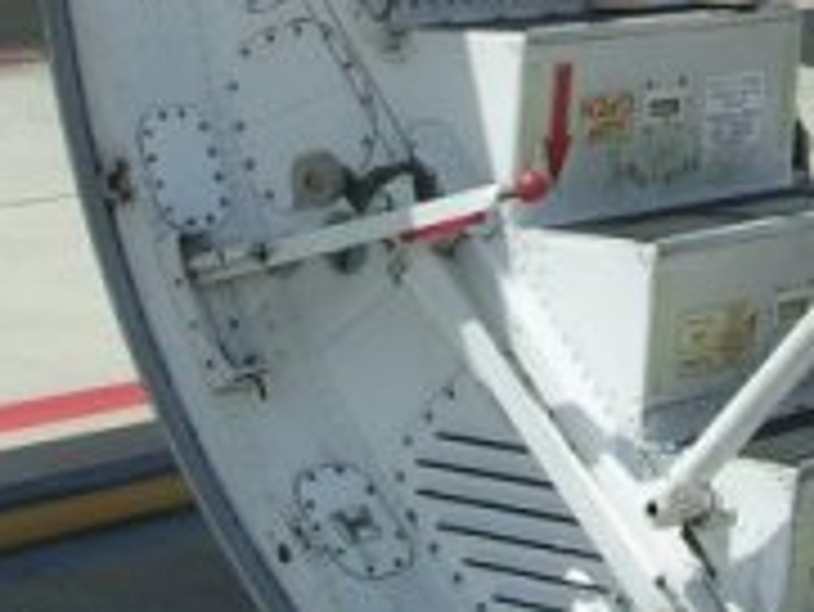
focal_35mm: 126
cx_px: 616
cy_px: -328
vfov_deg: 11.3
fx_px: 2965
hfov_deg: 15.6
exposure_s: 1/334
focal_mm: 5.8
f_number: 5.6
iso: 50
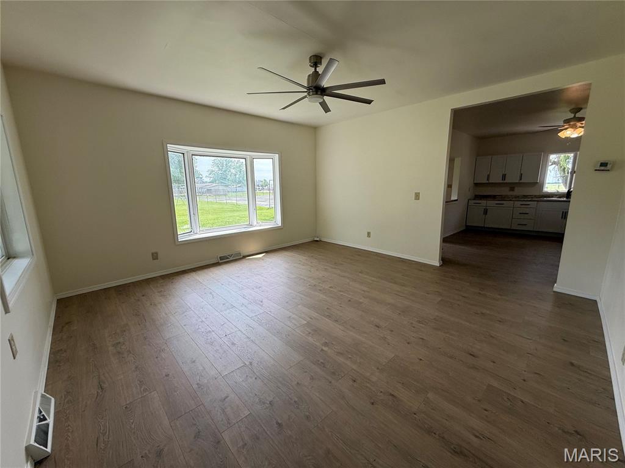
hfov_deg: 102.1
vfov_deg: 85.7
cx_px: 312
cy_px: 234
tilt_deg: -10.9
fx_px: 253
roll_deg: +0.6
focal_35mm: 14
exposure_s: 1/365
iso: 64
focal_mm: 2.22
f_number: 2.2
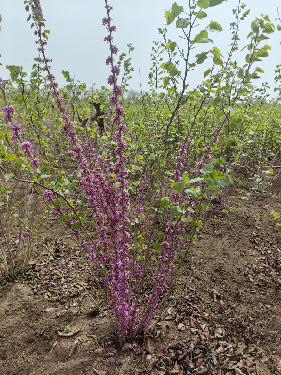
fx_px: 292
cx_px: 140
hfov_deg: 51.3
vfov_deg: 65.3
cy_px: 188
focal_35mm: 27
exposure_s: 1/4444
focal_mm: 5.75
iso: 50
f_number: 2
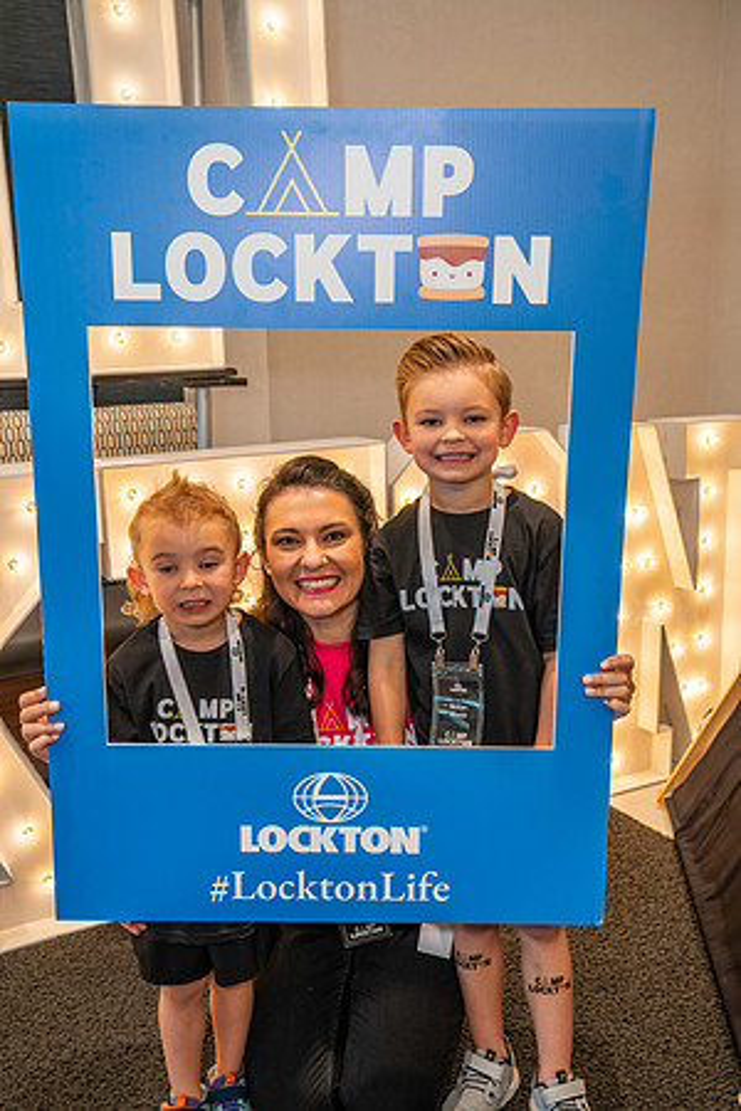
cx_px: 370
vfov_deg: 54.4
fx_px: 1081
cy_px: 556
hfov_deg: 37.9
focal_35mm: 35
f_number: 4
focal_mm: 35
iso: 1000
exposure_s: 1/160
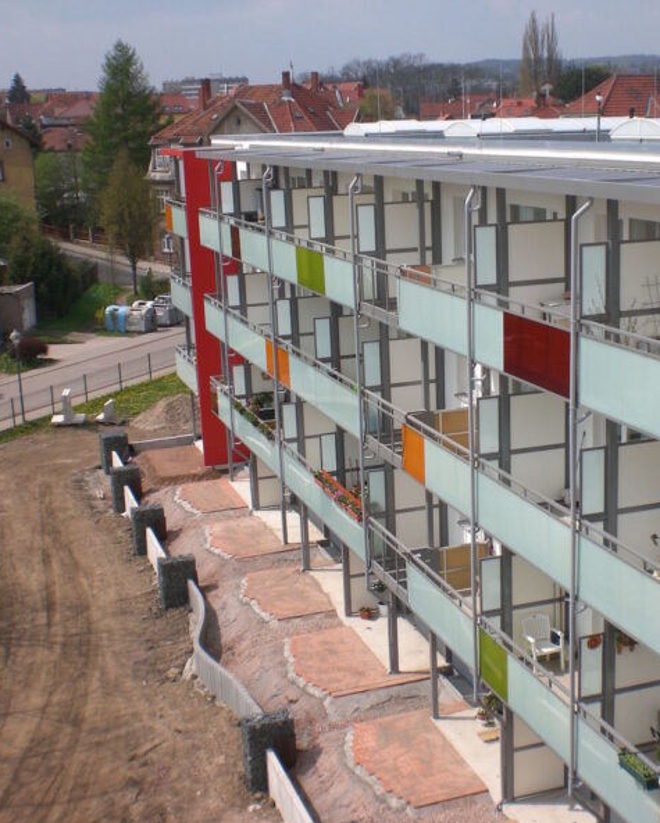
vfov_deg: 37.3
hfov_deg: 30.1
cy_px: 415
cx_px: 439
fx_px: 1220
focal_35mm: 50
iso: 50
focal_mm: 6.3
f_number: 4.4
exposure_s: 1/500
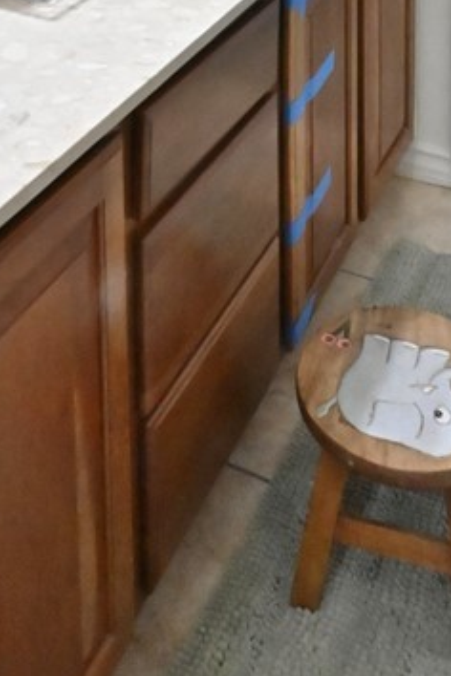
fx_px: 921
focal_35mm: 49
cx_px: 172
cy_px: -317
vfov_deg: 28.2
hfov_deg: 27.4
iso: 20000
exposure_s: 1/30
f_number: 22
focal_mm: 16
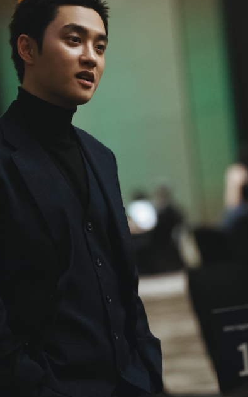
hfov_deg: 6.7
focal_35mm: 197
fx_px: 2129
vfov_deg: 10.6
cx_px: 138
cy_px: 173
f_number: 2.8
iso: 4000
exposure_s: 1/80
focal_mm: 113
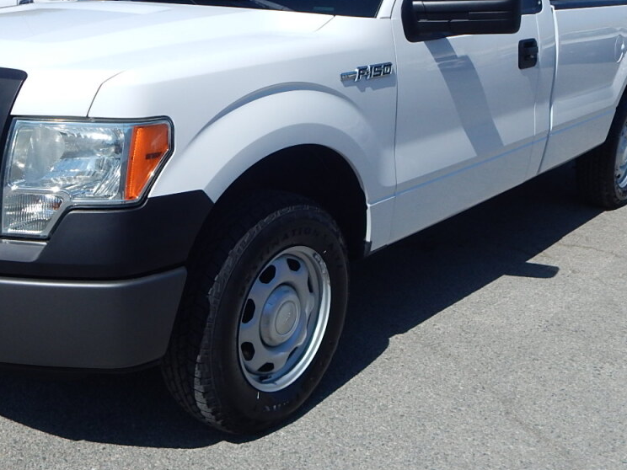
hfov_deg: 43.6
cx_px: 242
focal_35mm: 43
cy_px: 142
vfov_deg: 33.2
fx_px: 779
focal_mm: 4.5
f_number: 6.1
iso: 125
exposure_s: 1/1000
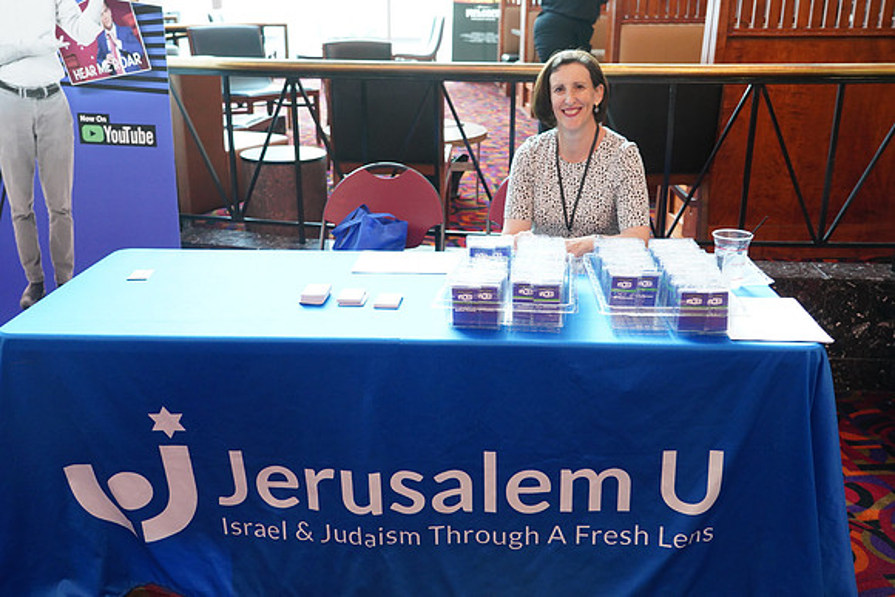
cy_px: 298
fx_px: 870
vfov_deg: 37.9
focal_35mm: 35
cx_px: 448
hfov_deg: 54.4
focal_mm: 35
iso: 3200
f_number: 4.5
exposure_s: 1/80
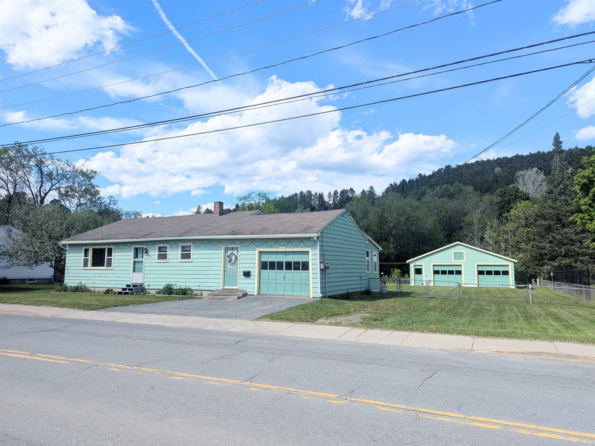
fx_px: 413
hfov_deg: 71.6
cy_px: 223
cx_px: 298
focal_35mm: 24
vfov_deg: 56.8
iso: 44
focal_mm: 6.81
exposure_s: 1/2513
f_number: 1.85
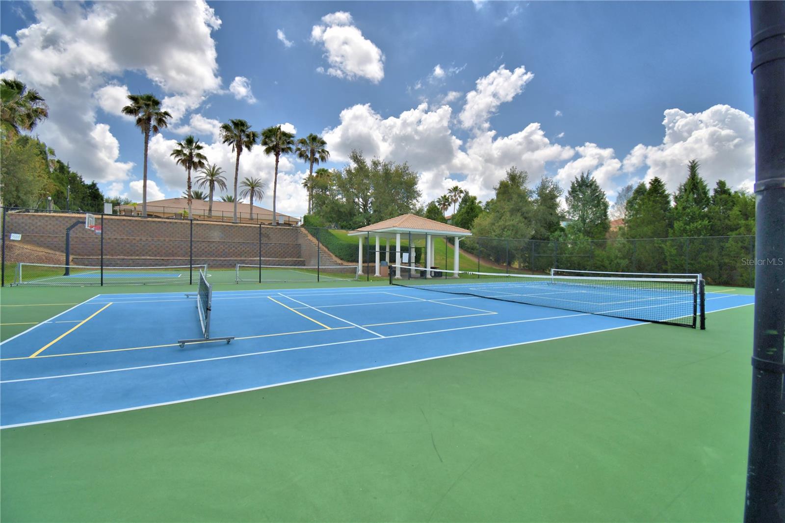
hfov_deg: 100.4
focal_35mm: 15
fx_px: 327
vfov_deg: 77.3
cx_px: 392
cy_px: 262
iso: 100
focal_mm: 10
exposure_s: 1/1600
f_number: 4.5
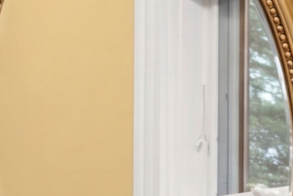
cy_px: 416
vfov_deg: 8.7
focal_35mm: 147
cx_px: 610
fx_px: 1196
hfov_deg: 12.2
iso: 400
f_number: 7.1
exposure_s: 1/1.67
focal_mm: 19
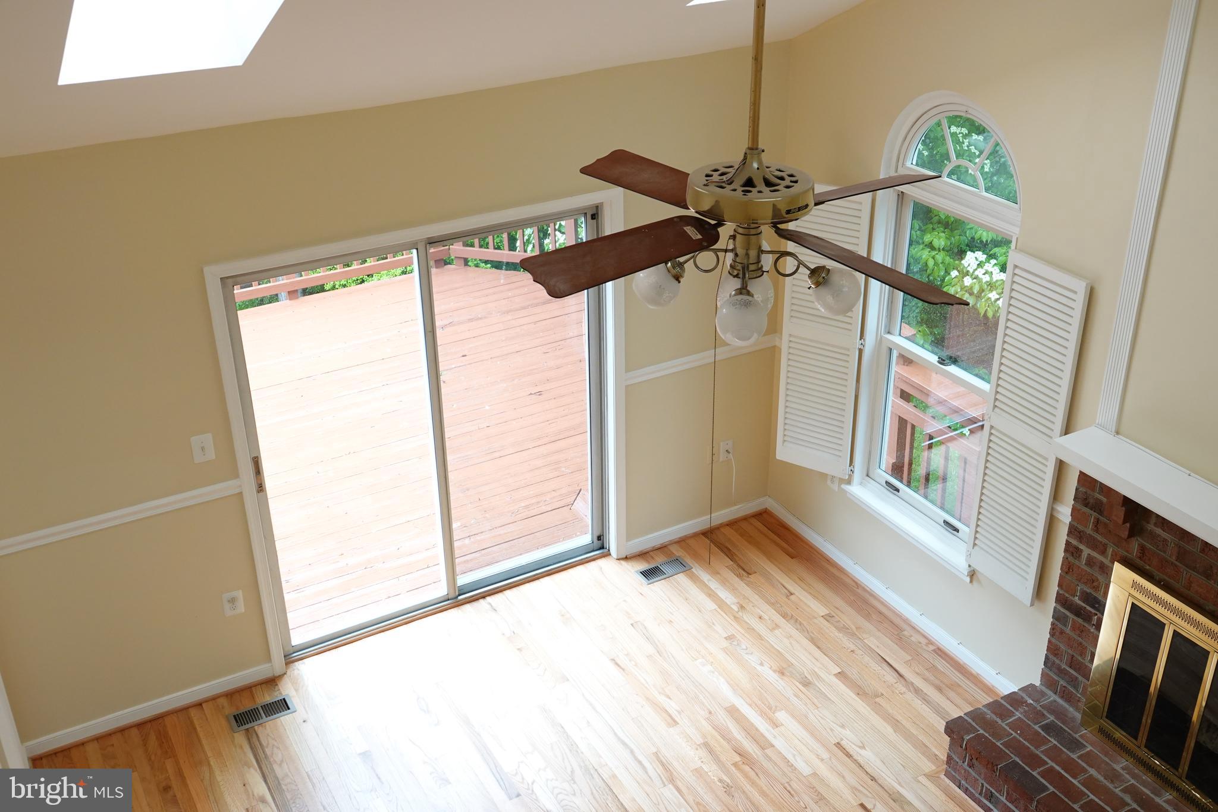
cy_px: 406
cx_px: 609
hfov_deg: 53.1
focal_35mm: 36
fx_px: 1218
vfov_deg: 36.9
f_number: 4.5
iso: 500
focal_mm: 13.31
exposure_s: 1/40
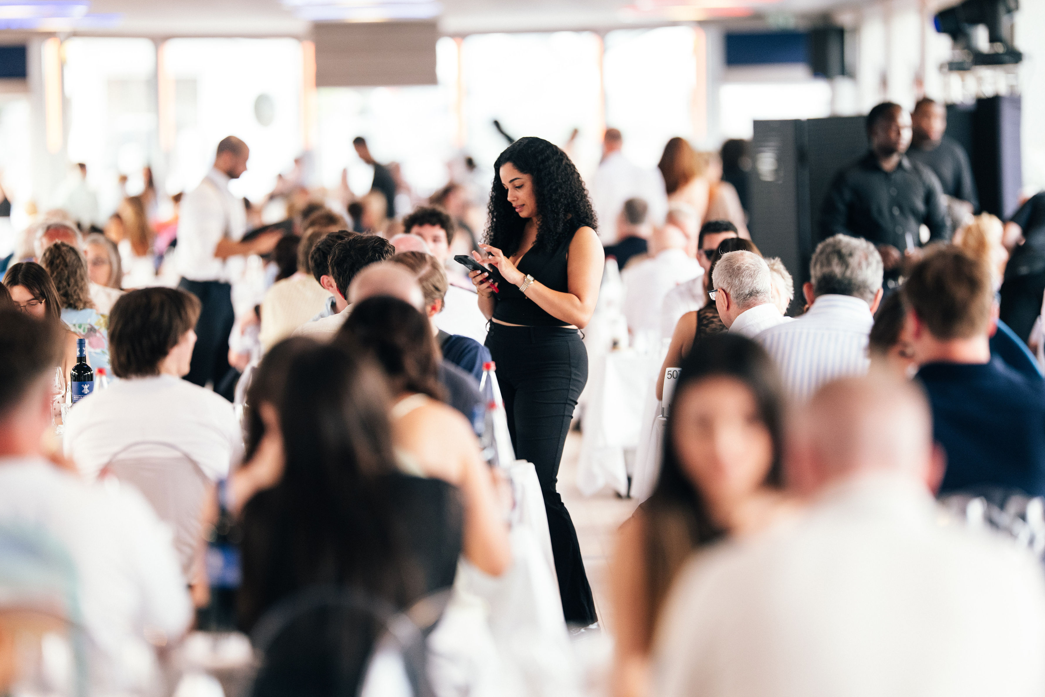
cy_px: 348
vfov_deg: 10.1
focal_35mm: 136
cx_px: 525
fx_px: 3947
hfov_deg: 15.1
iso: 1600
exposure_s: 1/640
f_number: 1.4
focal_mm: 135
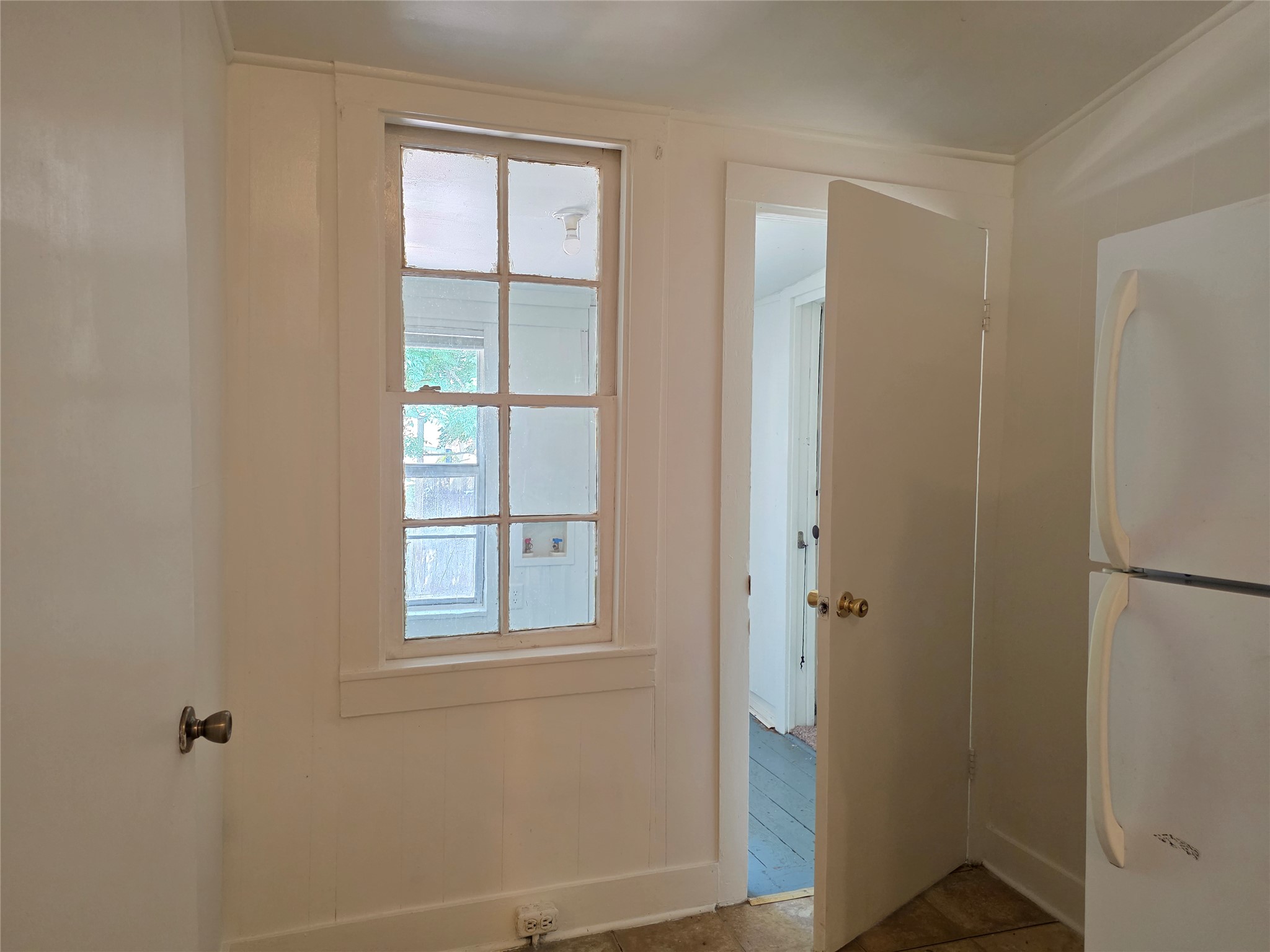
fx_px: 844
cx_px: 635
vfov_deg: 58.9
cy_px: 476
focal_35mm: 23
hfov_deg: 73.9
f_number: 1.7
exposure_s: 1/120
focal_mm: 6.25
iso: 400
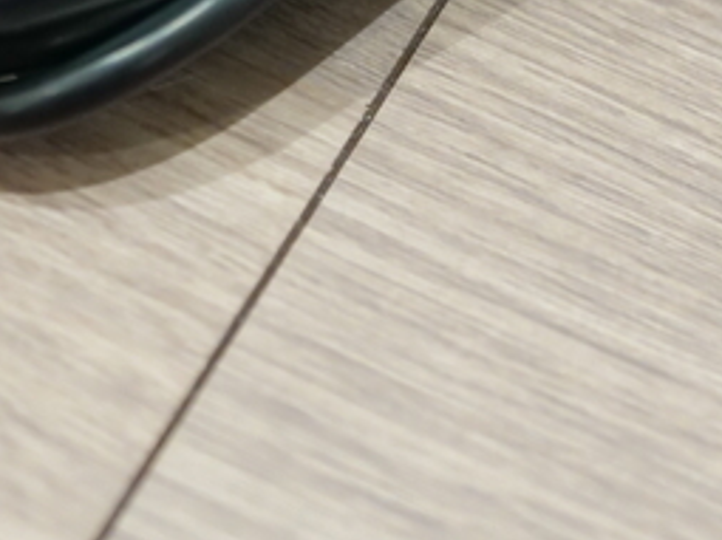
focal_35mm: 163
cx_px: 671
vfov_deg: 8.9
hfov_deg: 12.0
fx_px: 3398
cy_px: -254
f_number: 2.8
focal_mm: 26
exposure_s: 1/60
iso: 2500
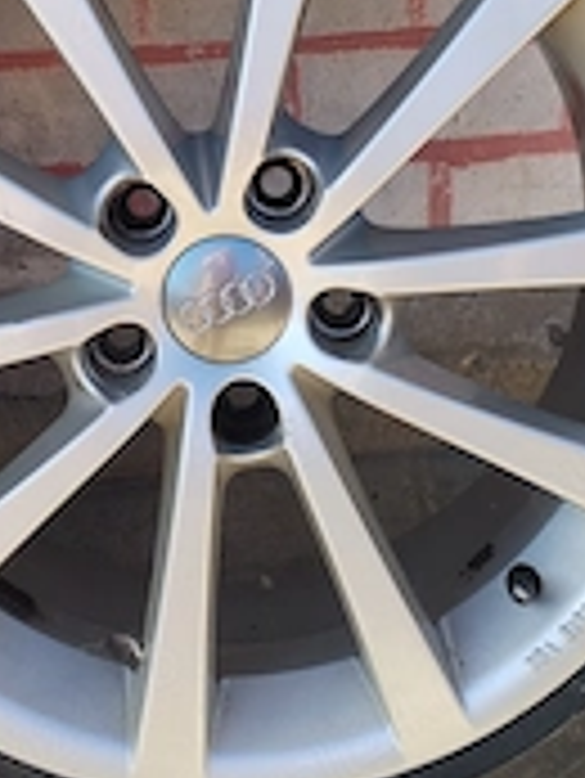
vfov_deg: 28.3
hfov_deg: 21.9
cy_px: 139
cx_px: 194
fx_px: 1508
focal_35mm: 67
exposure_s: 1/199
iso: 100
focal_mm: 4.75
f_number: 1.8
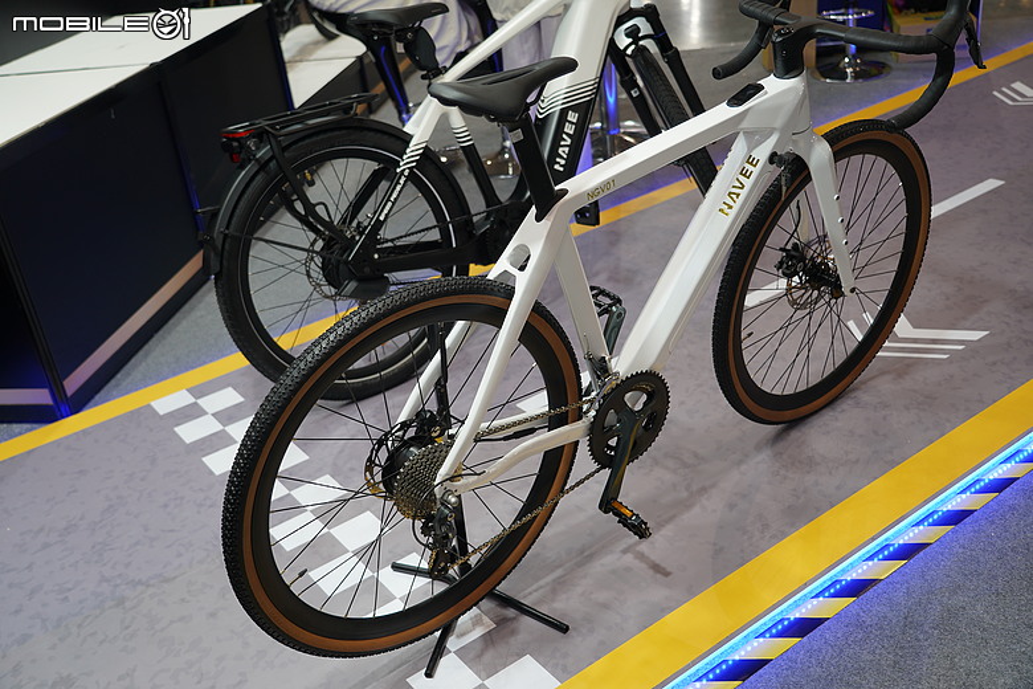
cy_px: 344
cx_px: 516
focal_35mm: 36
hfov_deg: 53.1
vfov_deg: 36.9
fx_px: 1033
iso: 200
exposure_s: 1/60
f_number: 4
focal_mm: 36
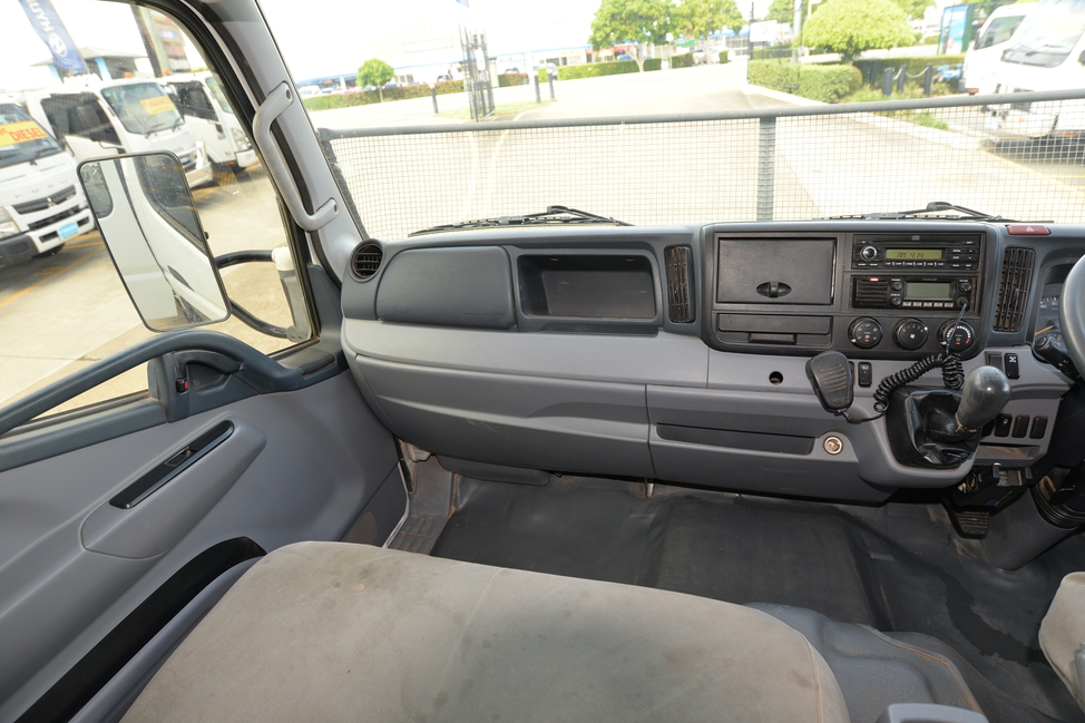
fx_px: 573
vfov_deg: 64.5
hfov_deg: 86.9
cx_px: 564
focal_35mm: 19
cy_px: 362
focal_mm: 18
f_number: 5
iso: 200
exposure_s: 1/100
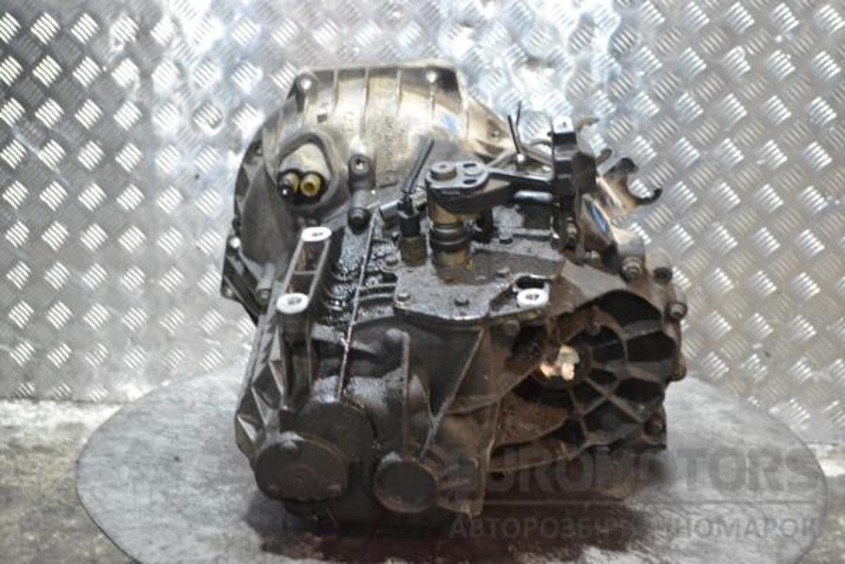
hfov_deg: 38.9
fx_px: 1197
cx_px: 422
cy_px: 282
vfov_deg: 26.5
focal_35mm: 51
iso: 3200
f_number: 5
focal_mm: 34
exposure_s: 1/25
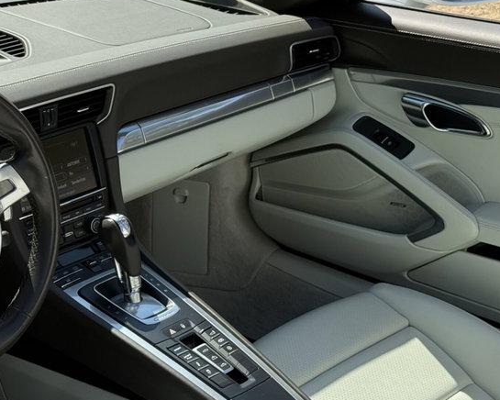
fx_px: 1302
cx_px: 101
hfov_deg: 21.5
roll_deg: +0.3
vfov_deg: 17.4
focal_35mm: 88
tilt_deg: -19.3
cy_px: 135
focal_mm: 6.76
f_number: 1.78
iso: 64
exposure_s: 1/786
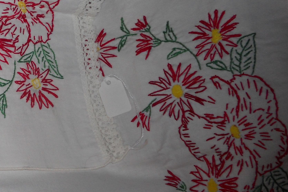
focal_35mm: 80
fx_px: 640
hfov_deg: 23.6
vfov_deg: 17.0
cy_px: 112
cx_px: -39
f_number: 3.5
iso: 80
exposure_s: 1/25
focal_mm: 5.8
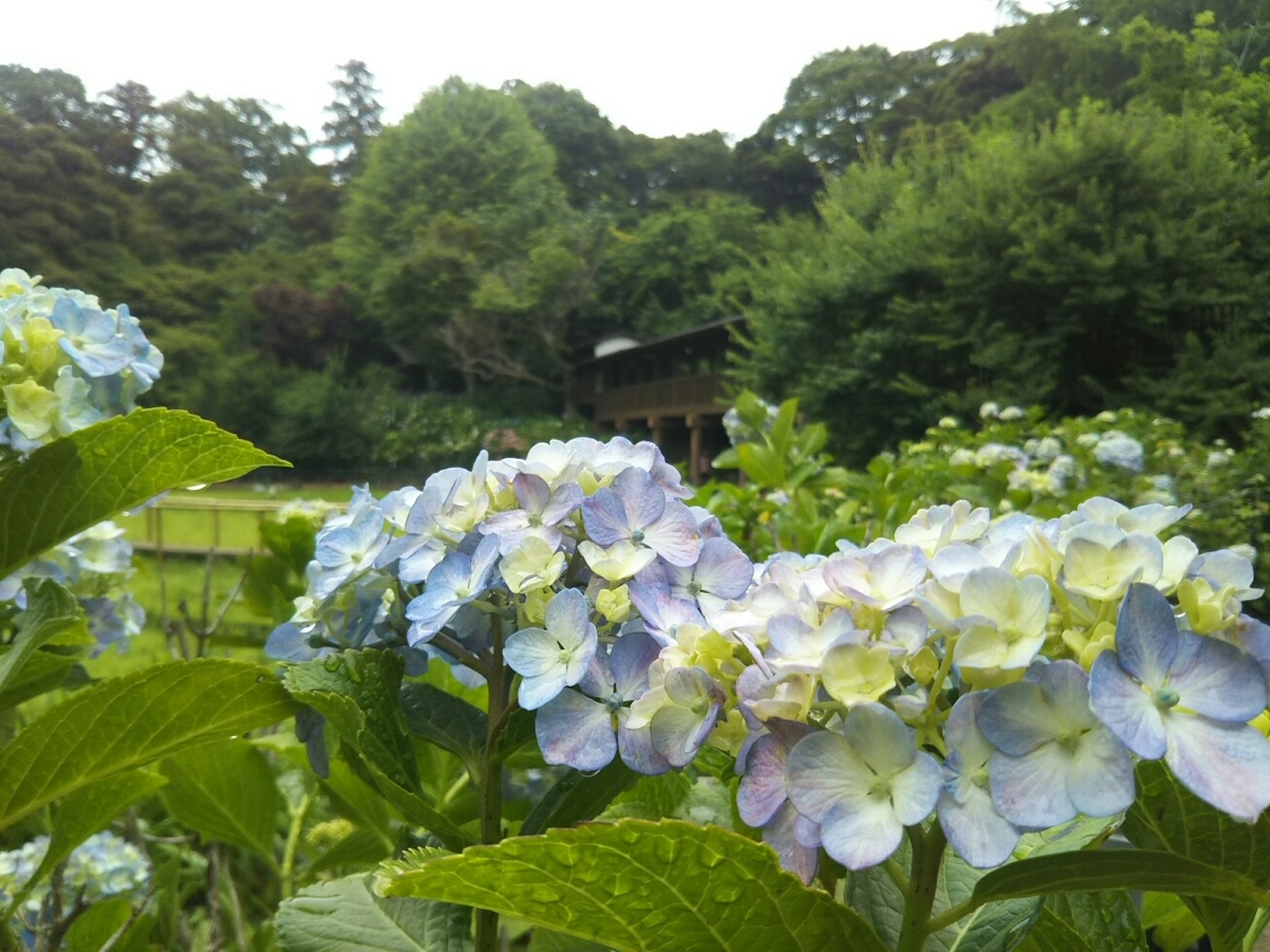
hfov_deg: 60.0
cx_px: 635
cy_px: 476
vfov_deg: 46.8
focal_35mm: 30
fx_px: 1101
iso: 25
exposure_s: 1/183
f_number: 2.2
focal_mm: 4
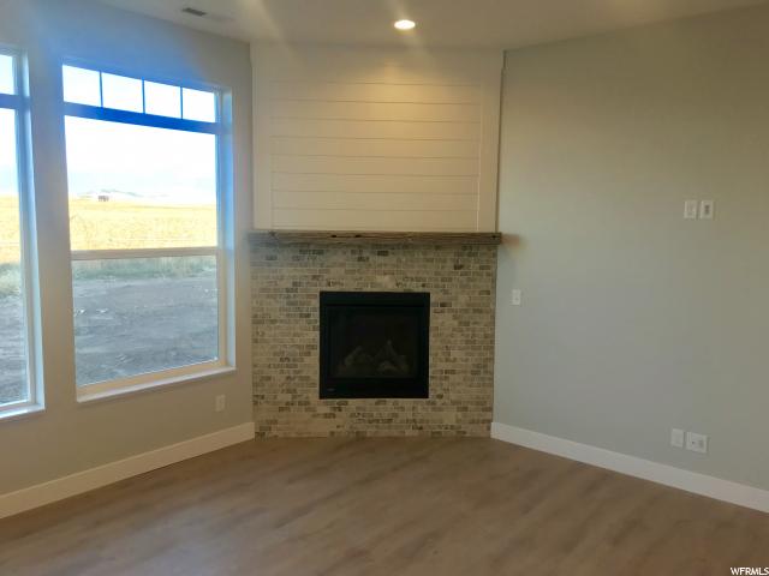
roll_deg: -2.8
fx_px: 622
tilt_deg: -8.0
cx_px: 384
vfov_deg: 49.7
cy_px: 288
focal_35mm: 28
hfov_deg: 63.4
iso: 40
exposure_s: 1/120
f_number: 1.8
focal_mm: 3.99
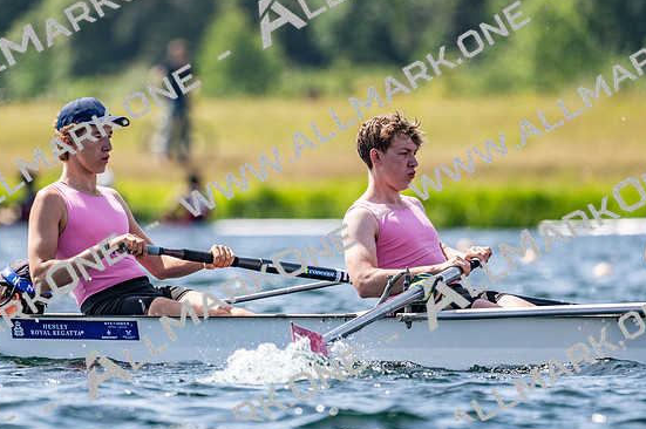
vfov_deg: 2.2
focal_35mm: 632
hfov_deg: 3.3
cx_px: 322
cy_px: 220
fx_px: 11327
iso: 280
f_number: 4.5
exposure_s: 1/2500
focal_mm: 400
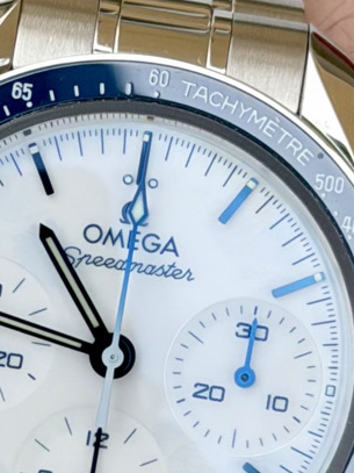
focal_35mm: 177
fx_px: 2415
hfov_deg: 8.4
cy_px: 439
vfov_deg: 11.1
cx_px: 89
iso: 64
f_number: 1.78
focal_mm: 6.76
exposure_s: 1/939
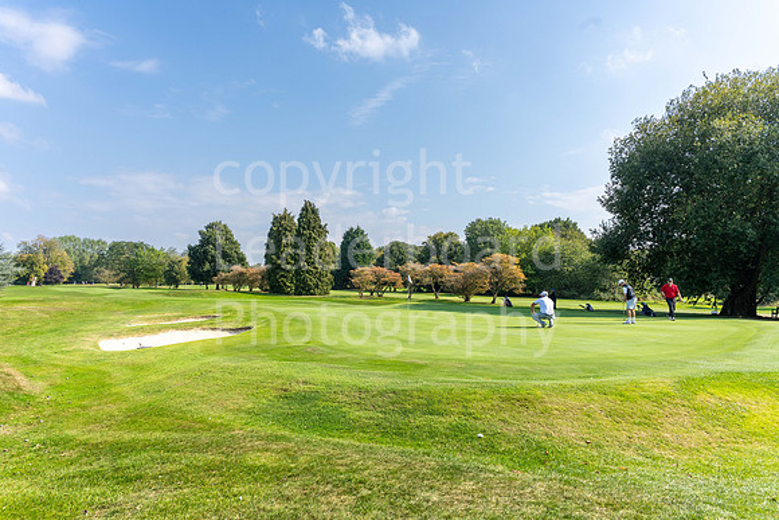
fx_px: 519
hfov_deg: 73.7
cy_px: 260
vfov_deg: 53.2
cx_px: 390
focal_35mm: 24
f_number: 8
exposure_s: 1/640
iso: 250
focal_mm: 24
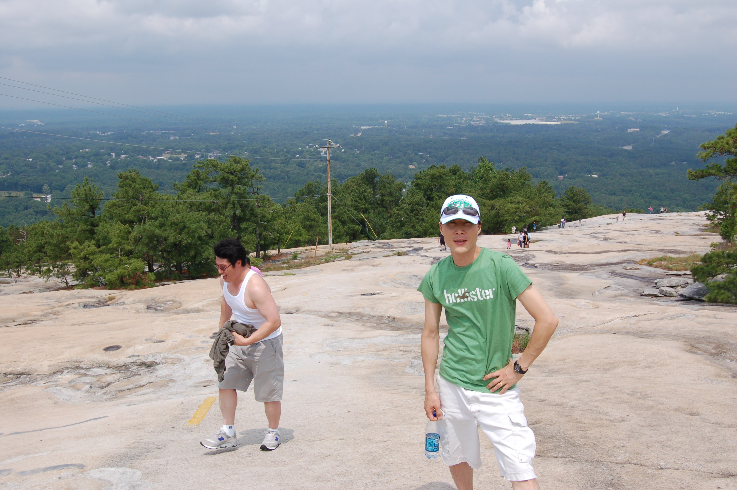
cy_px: 245
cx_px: 368
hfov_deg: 55.1
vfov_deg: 38.3
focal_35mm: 34
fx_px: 706
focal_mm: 23
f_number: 11
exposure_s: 1/500
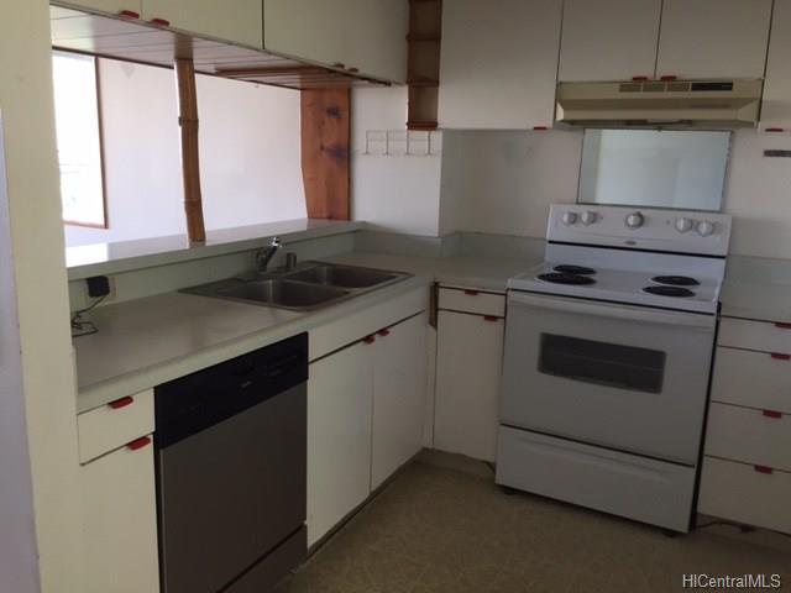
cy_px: 296
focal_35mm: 29
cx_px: 396
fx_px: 663
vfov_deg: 48.2
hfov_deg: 61.7
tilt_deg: -11.7
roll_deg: -2.6
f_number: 2.2
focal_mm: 4.15
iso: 32
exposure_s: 1/30
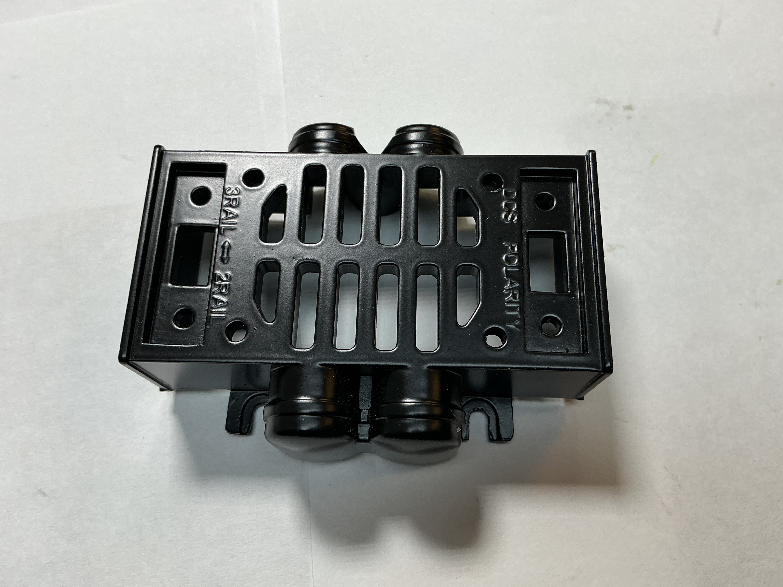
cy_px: 294
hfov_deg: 61.7
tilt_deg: -71.8
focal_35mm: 29
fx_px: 656
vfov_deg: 48.2
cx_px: 392
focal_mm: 3
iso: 20
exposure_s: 1/120
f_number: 1.8
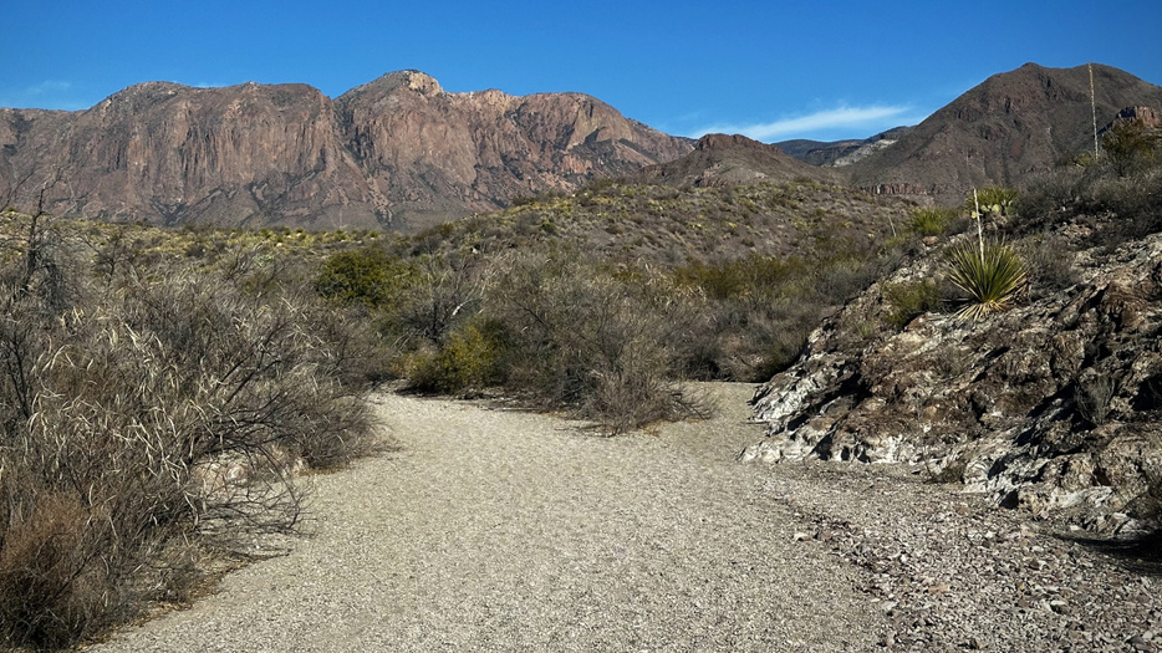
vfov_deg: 21.4
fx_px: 1725
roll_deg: +2.3
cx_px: 549
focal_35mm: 56
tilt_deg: +5.1
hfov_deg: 37.2
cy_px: 223
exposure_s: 1/4566
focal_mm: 6.9
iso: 64
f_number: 1.8
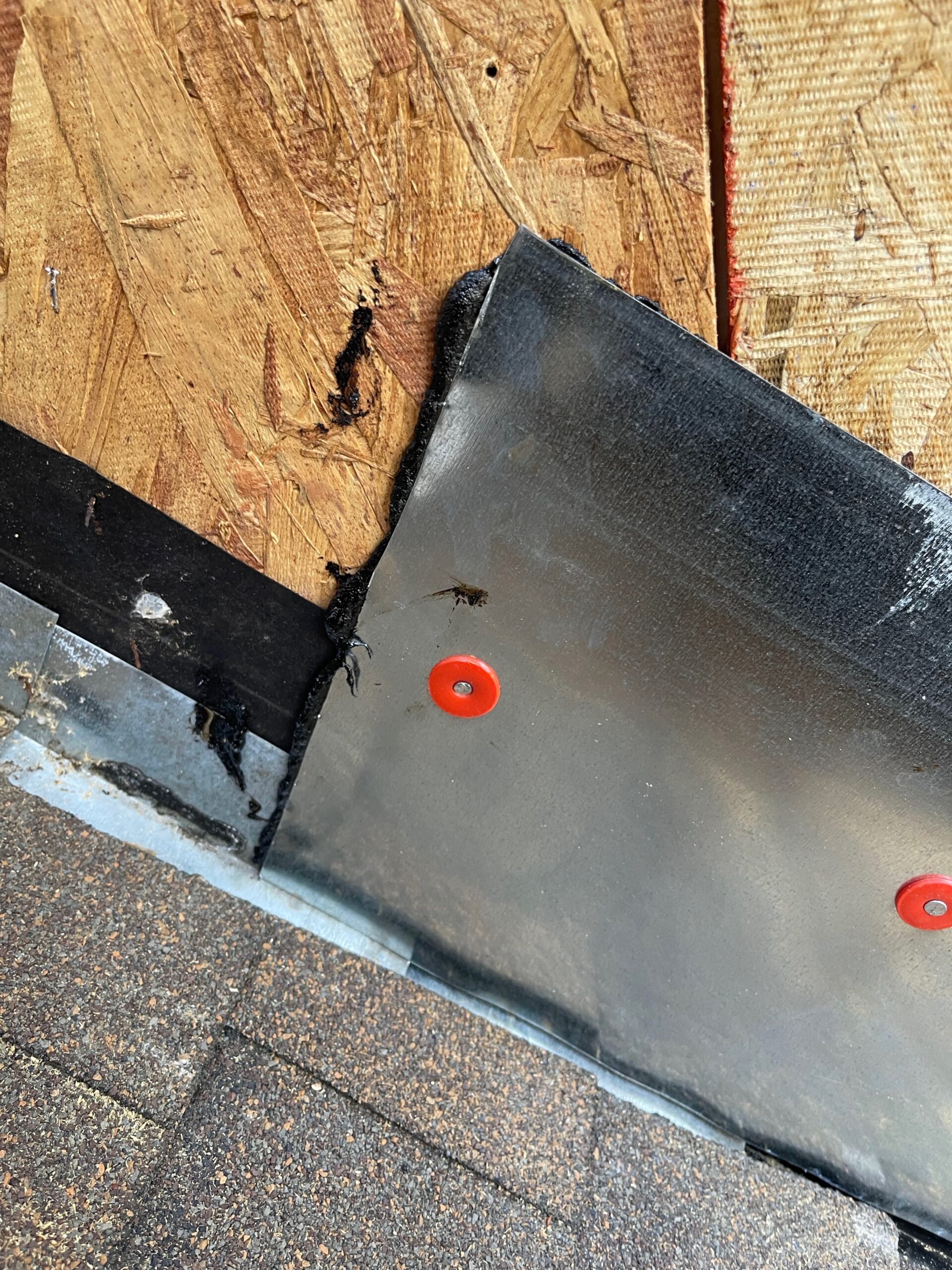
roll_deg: +13.2
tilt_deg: -31.1
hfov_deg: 53.1
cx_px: 476
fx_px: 953
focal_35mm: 26
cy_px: 635
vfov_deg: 67.3
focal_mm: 5.1
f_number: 1.6
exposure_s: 1/87
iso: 125
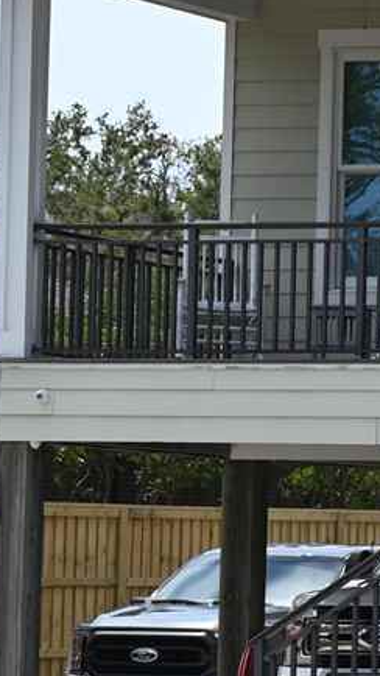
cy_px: 434
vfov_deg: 8.7
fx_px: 4426
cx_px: 1372
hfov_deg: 4.6
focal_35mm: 247
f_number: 6.3
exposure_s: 1/320
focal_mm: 50
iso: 100
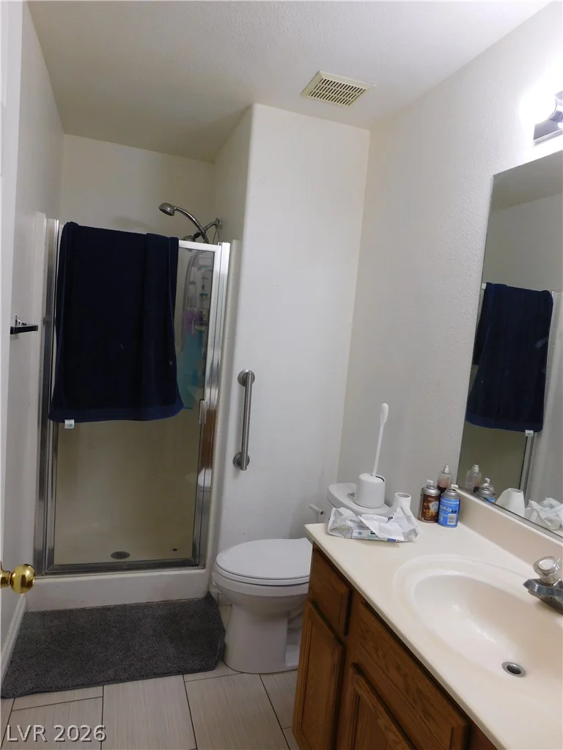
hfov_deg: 58.9
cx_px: 282
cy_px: 375
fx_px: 499
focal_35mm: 23
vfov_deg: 73.9
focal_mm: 4
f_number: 3
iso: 125
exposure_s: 1/40
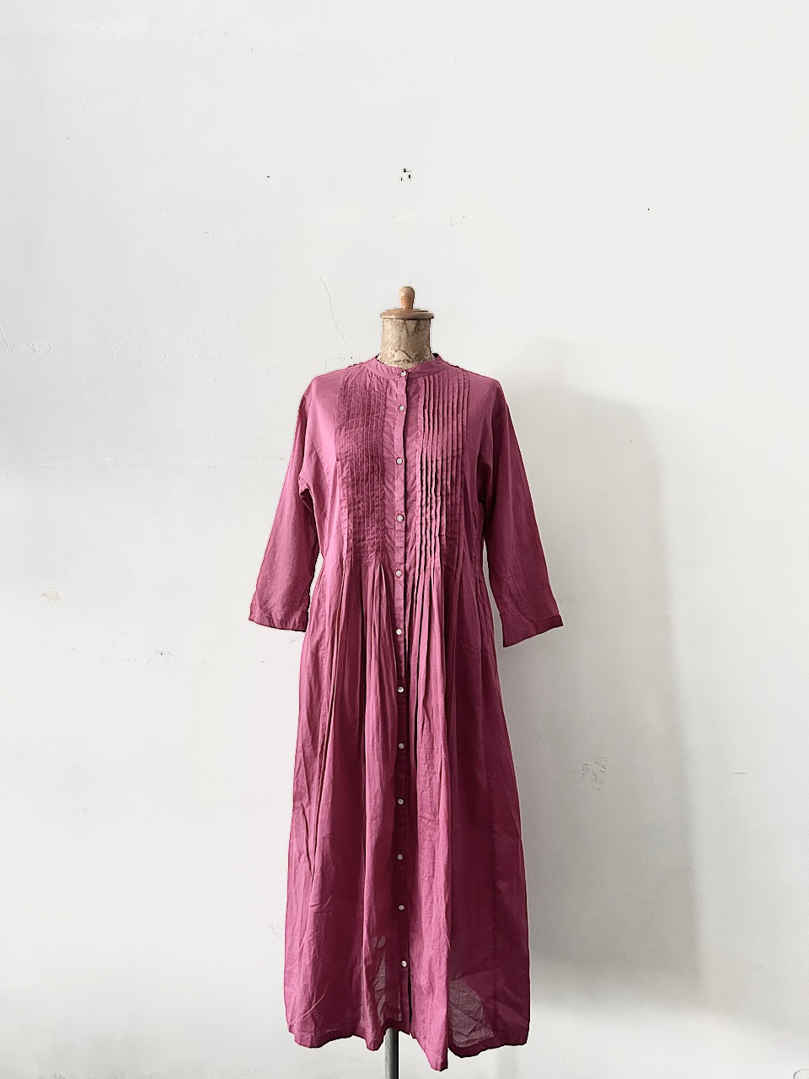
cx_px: 404
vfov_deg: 67.3
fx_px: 810
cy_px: 540
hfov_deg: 53.1
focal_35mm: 26
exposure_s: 1/60
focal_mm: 5.7
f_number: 1.5
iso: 320
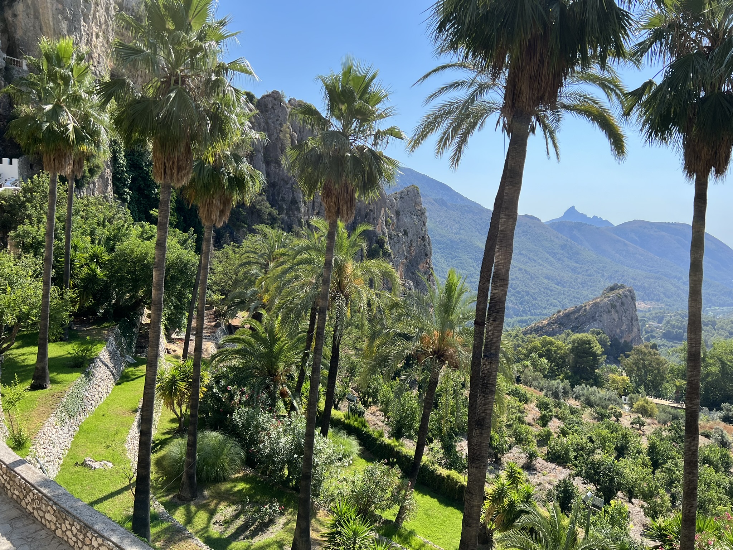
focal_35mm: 26
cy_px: 275
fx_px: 551
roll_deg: -2.3
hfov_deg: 67.3
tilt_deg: -5.4
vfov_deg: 53.1
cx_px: 366
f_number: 1.5
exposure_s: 1/2632
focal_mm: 5.7
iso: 50
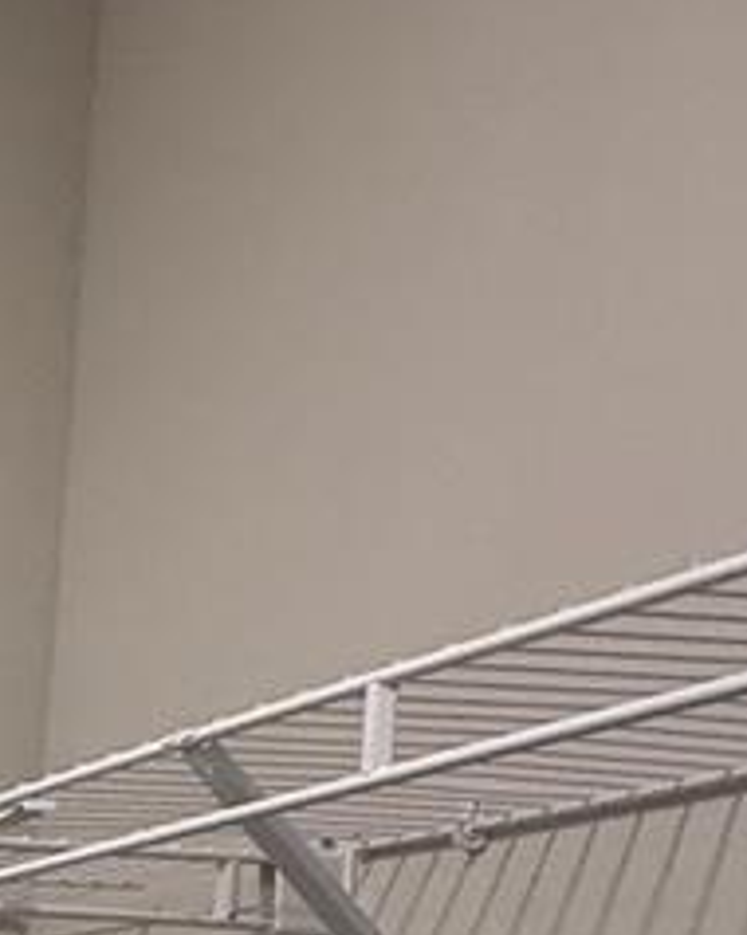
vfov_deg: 23.4
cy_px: 1304
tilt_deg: -2.6
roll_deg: -1.4
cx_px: -881
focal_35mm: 69
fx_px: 1909
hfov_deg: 15.7
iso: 160
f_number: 2.2
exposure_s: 1/120
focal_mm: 2.22
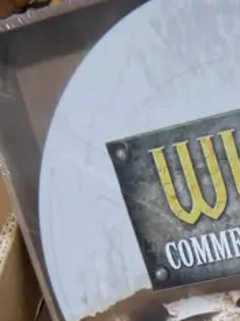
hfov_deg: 10.9
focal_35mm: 131
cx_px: 350
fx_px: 1212
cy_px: 628
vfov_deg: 13.2
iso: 320
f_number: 3.6
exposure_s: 1/60
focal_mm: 15
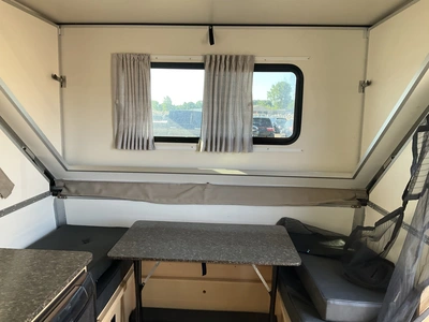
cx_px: 214
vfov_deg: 48.2
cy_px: 161
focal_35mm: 29
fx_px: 359
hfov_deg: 61.7
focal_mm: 3
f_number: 1.8
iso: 64
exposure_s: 1/88
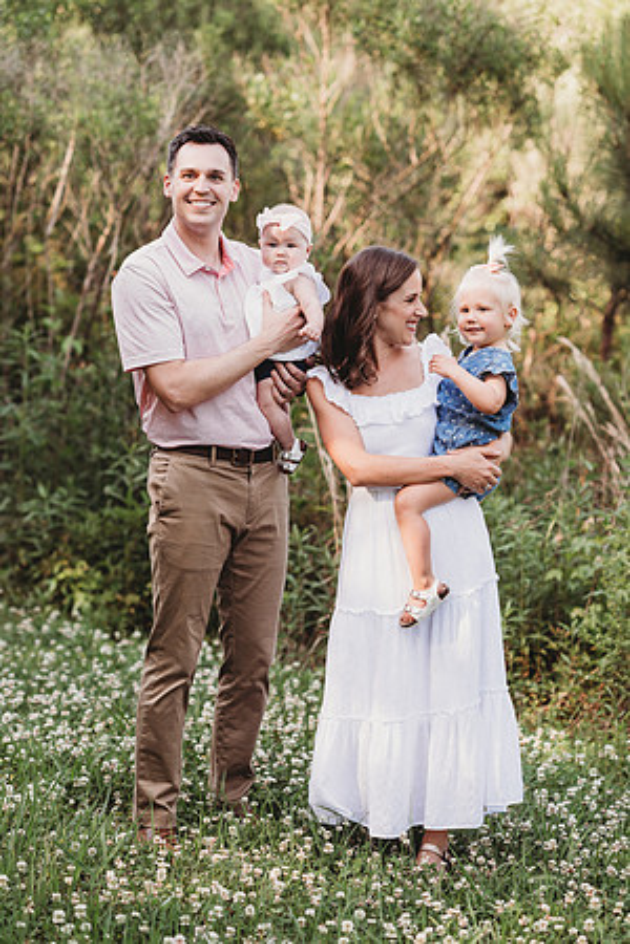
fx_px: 2231
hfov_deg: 16.1
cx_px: 315
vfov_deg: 23.9
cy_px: 472
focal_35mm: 85
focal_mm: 85
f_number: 2.2
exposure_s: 1/250
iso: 100
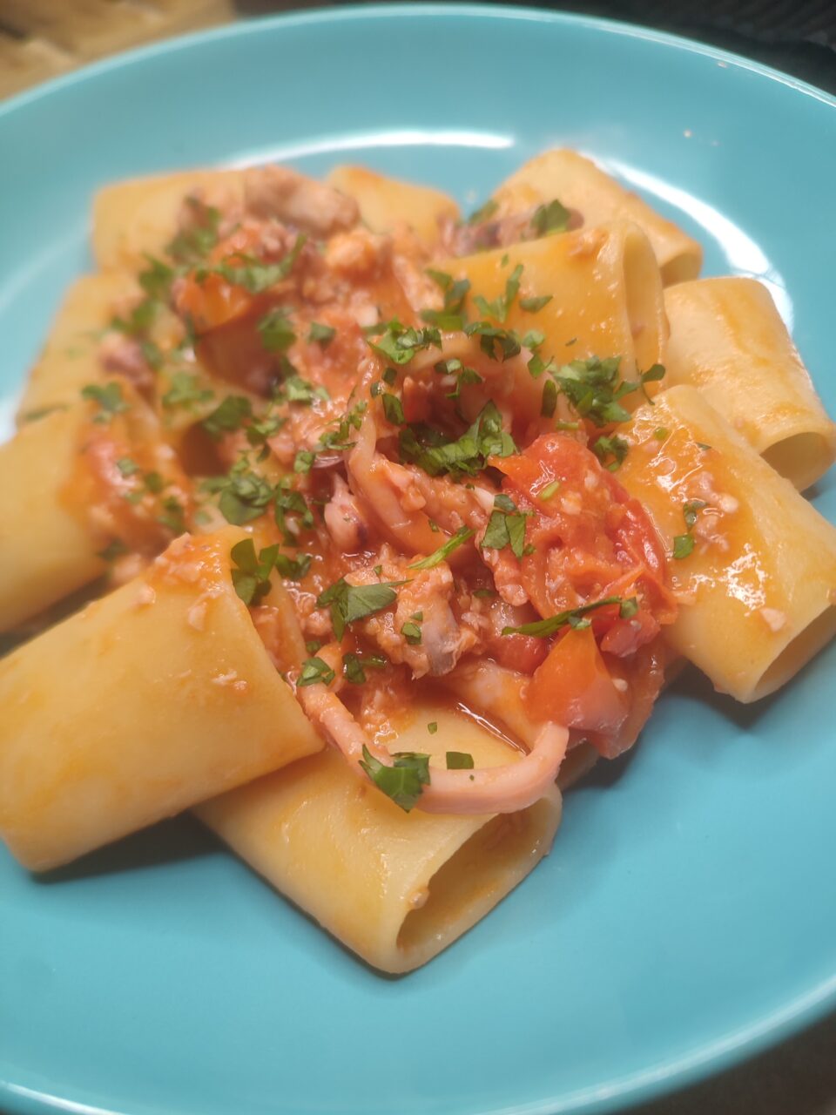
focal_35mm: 24
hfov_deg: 56.8
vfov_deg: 71.6
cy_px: 558
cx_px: 418
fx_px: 773
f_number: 1.89
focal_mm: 5.89
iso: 294
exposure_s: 1/33
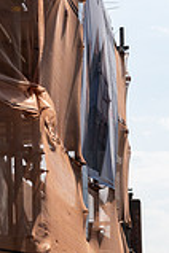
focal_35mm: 176
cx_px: 212
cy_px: 331
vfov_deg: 11.4
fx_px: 1239
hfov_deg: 7.7
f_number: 4.5
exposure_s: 1/1600
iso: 160
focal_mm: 62
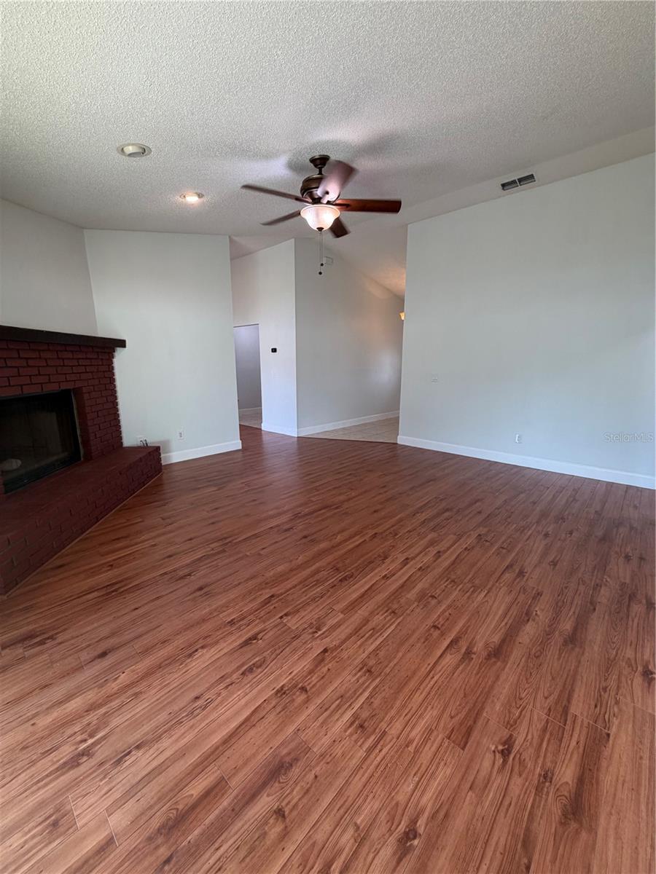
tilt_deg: -12.1
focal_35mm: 14
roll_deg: -0.3
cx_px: 328
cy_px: 437
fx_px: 354
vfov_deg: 102.1
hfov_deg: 85.7
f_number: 2.2
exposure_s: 1/120
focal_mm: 2.22
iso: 125
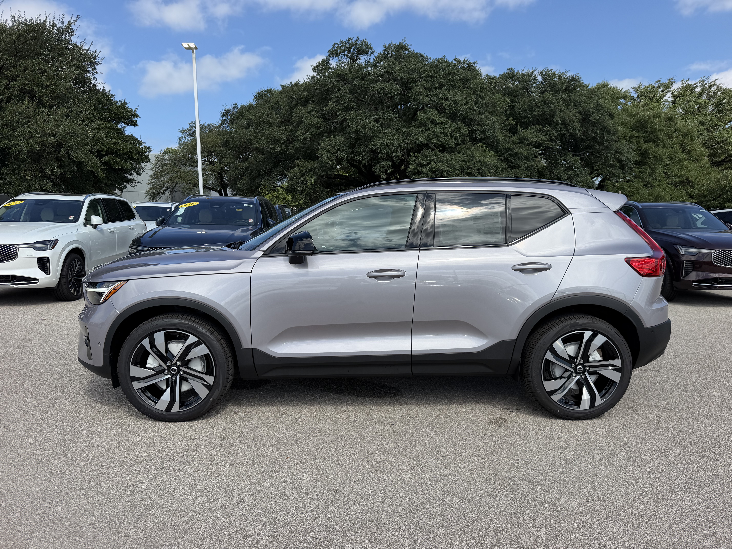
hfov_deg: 71.6
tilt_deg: -5.6
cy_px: 274
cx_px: 366
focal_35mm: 24
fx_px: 508
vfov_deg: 56.8
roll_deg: +0.9
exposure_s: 1/4167
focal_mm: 6.76
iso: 80
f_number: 1.78
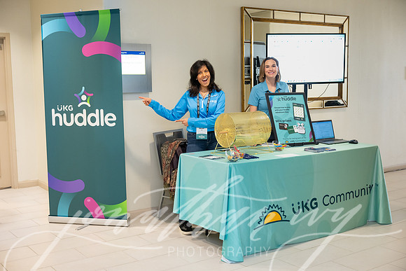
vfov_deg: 30.5
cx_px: 203
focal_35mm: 44
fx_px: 496
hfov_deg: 44.5
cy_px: 136
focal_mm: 44
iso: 2000
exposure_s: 1/60
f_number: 3.2
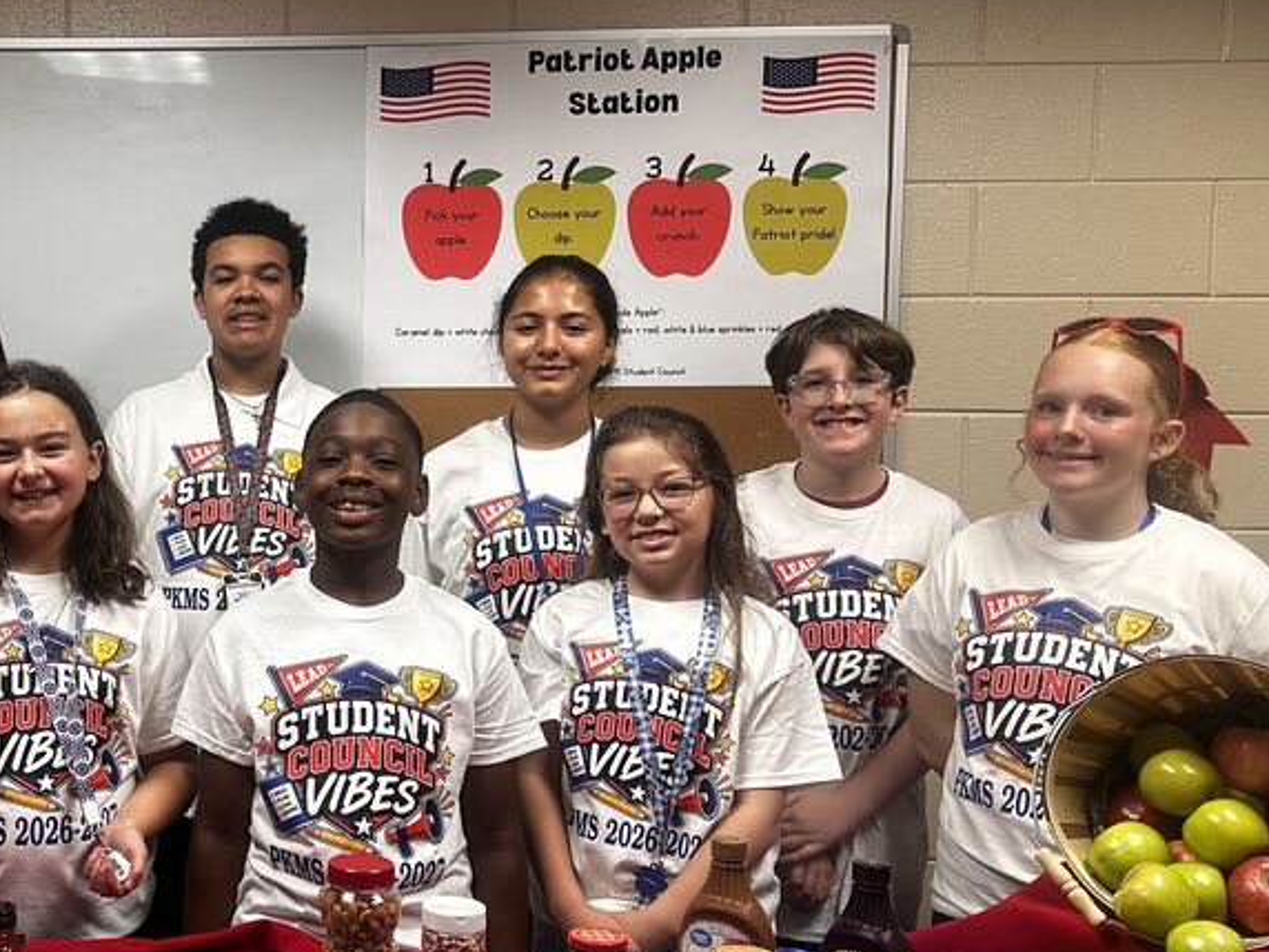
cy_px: 541
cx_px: 206
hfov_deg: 41.4
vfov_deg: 33.5
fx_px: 1576
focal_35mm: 43
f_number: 1.78
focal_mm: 6.86
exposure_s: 1/60
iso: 160
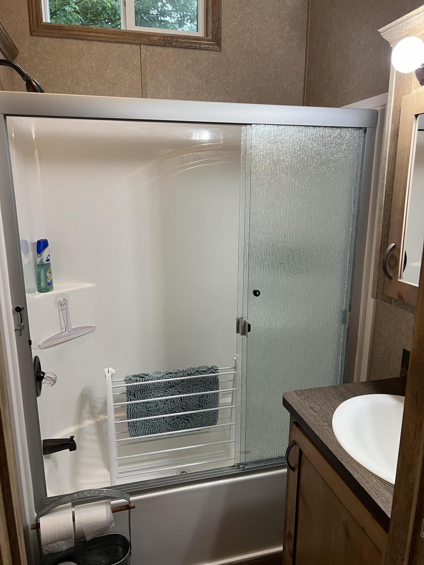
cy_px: 282
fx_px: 425
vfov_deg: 67.3
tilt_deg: -13.4
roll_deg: -1.1
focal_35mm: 26
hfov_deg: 53.1
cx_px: 212
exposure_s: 1/60
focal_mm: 5.7
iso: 80
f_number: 1.5
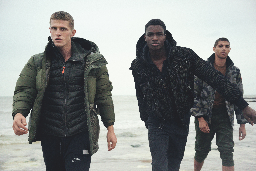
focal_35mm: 54
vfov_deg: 25.1
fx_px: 384
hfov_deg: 36.9
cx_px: 128
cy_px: 86
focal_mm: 54
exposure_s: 1/500
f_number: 4
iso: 1000
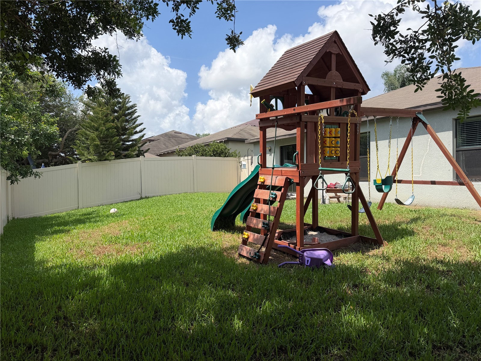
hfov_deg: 71.6
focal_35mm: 24
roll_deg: +0.8
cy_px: 180
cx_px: 240
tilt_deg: -0.2
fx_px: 333
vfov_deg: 56.8
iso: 80
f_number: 1.78
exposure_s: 1/3584
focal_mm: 6.76
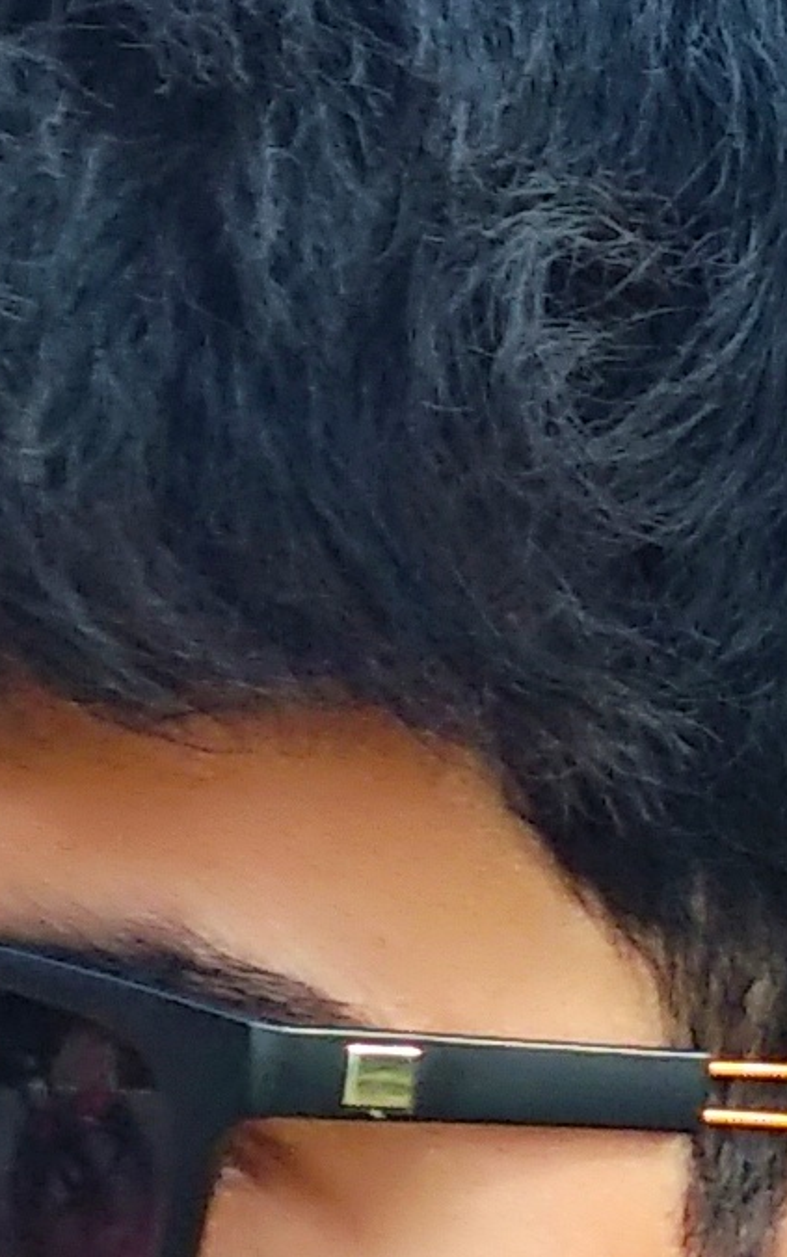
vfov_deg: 6.2
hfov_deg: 4.0
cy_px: 2730
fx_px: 11178
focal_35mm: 326
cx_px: 683
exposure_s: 1/100
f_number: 2.6
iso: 160
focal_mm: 5.99
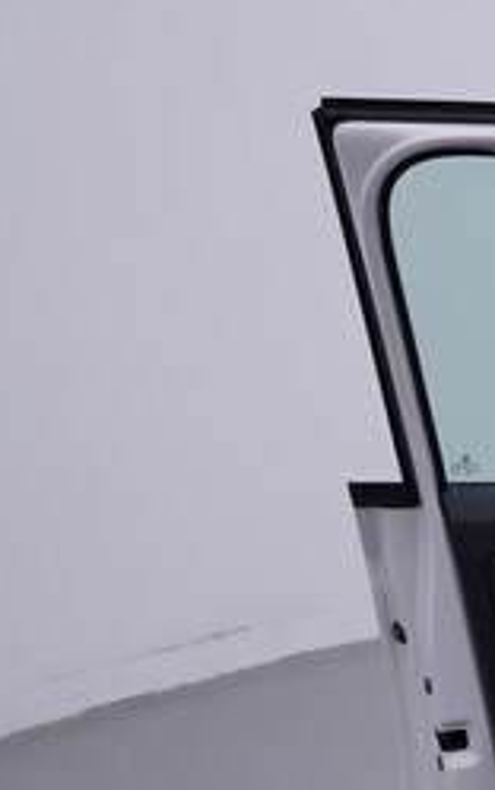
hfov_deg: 15.1
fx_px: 1745
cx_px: 704
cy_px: 566
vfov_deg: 25.3
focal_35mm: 81
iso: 125
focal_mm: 24
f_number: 4.5
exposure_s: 1/100
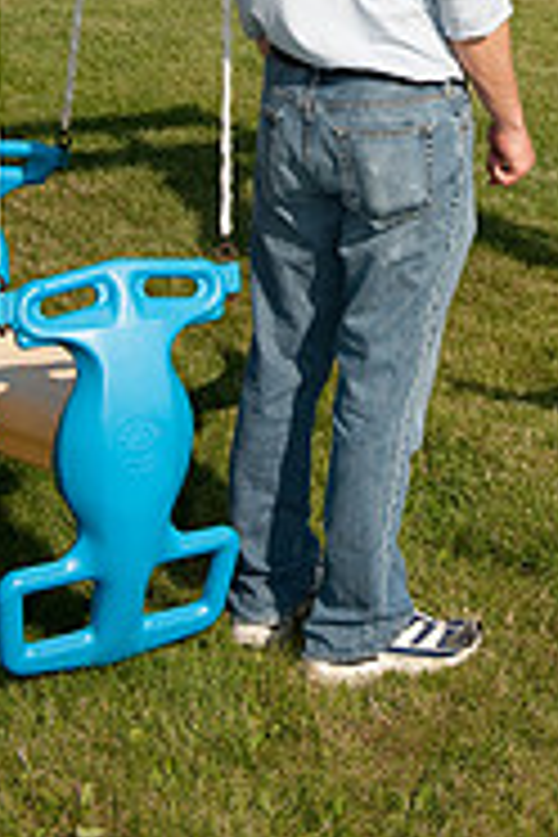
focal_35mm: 92
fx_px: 2139
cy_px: -86
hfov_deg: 14.5
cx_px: 646
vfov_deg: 21.0
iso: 250
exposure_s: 1/2500
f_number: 5
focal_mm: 38
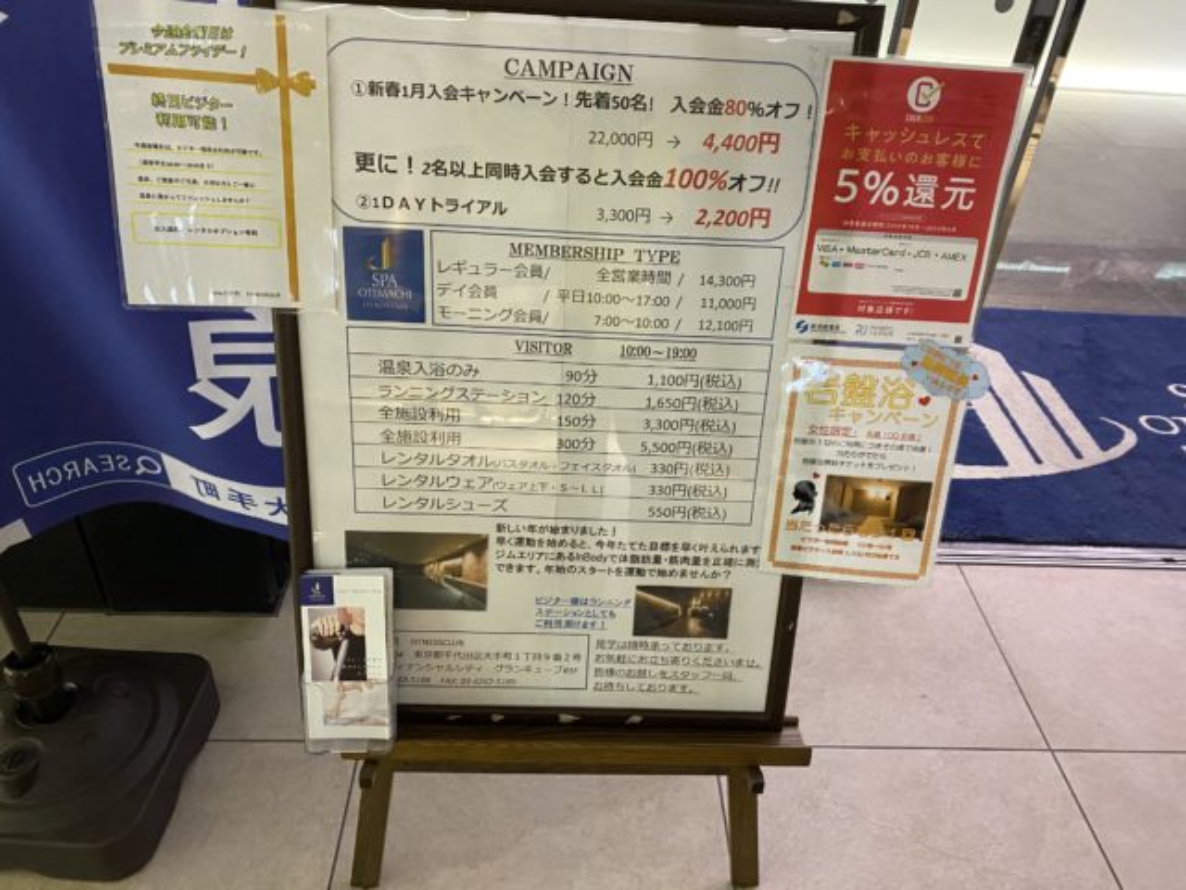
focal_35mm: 26
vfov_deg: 53.1
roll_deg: -3.7
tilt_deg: -36.6
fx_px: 891
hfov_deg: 67.3
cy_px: 445
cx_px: 593
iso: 500
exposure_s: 1/50
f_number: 1.8
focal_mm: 4.25
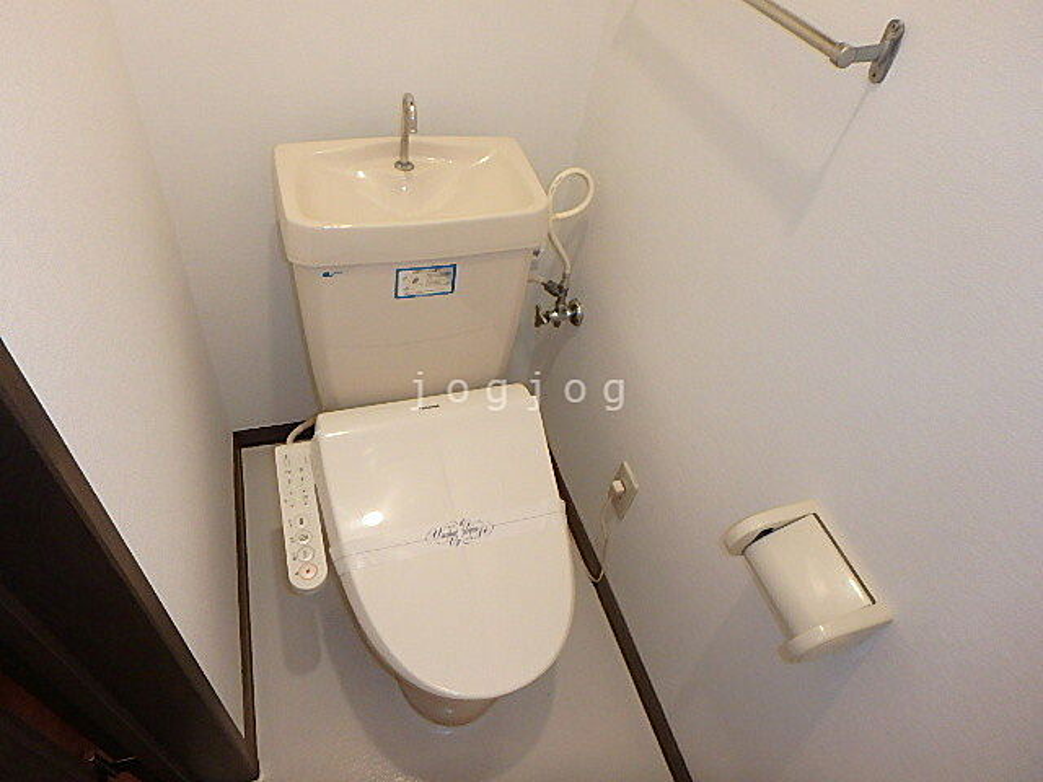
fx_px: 633
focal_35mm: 21
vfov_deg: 63.4
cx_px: 522
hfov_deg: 79.0
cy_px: 391
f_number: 3.5
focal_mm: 3.7
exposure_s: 1/30
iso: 400
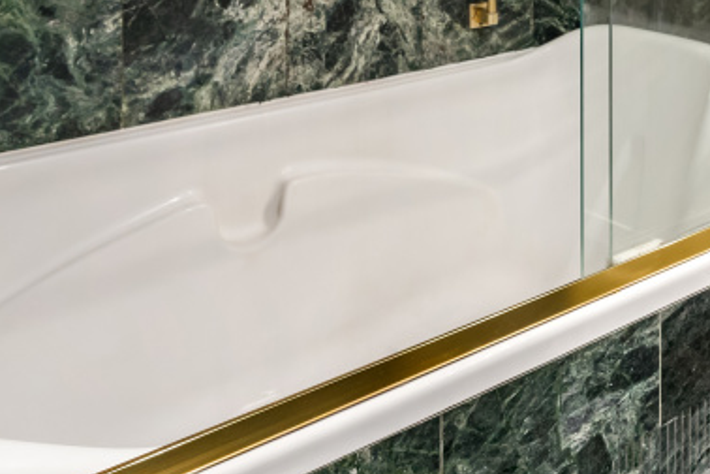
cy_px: -178
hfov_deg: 35.7
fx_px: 986
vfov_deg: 23.2
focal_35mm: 50
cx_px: 714
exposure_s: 1/4
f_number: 8
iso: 500
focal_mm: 16
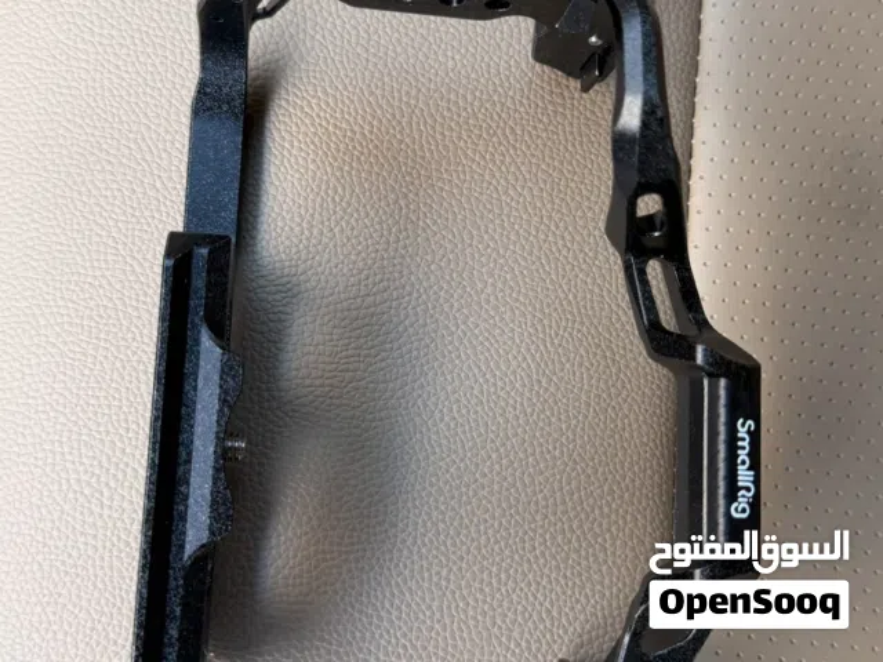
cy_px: 331
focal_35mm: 24
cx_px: 442
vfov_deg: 56.8
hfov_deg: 71.6
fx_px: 612
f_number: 1.78
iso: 160
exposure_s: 1/121
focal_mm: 6.76
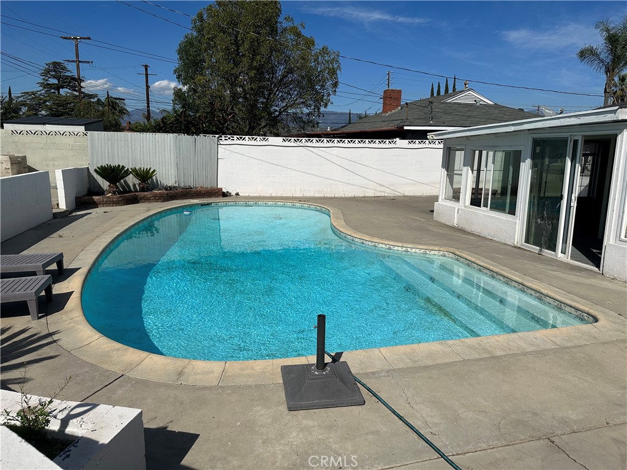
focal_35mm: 24
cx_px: 314
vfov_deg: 56.8
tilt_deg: -10.3
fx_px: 435
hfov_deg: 71.6
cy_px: 235
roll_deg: -0.8
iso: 80
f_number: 1.78
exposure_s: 1/12048
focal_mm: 6.86
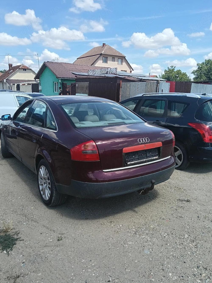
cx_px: 106
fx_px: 220
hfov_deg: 51.4
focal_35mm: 27
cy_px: 142
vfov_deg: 65.3
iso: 64
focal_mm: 3.98
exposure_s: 1/556
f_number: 1.8
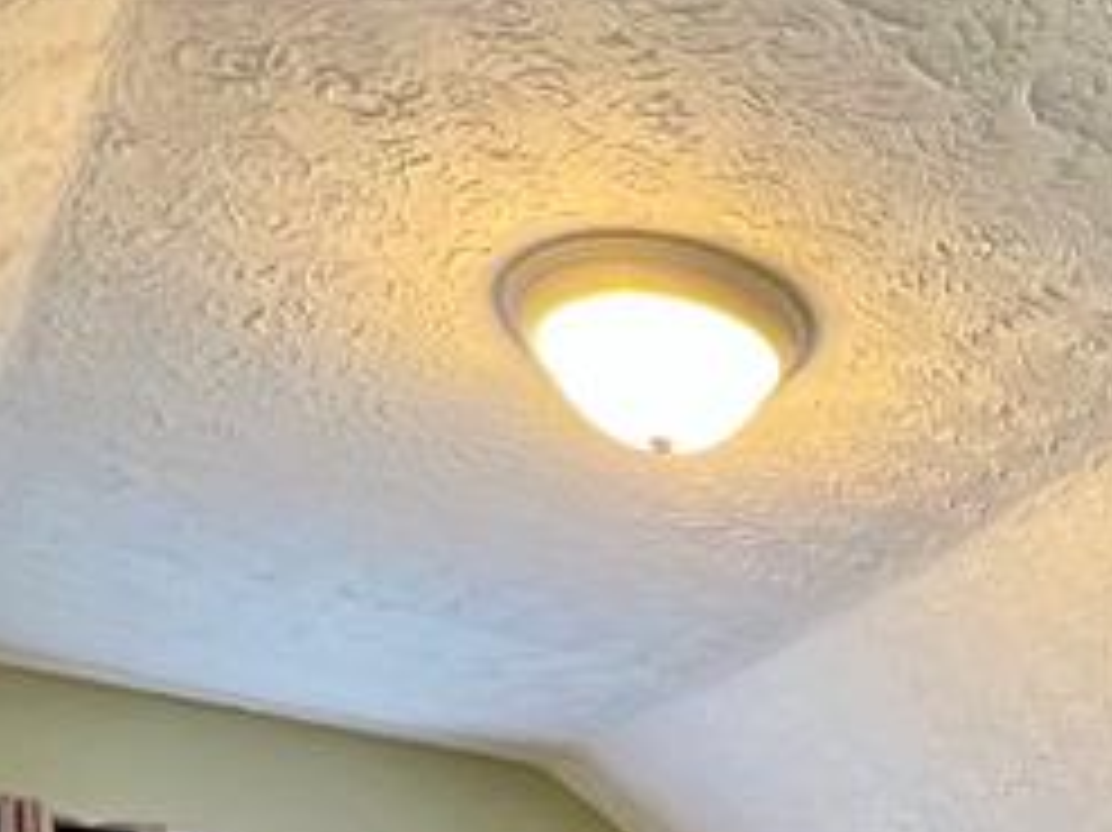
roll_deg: +0.1
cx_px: 1139
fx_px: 1734
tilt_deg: -9.5
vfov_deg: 18.6
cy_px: 1624
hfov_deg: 32.4
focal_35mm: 54
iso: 320
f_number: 1.8
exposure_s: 1/60
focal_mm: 1.57
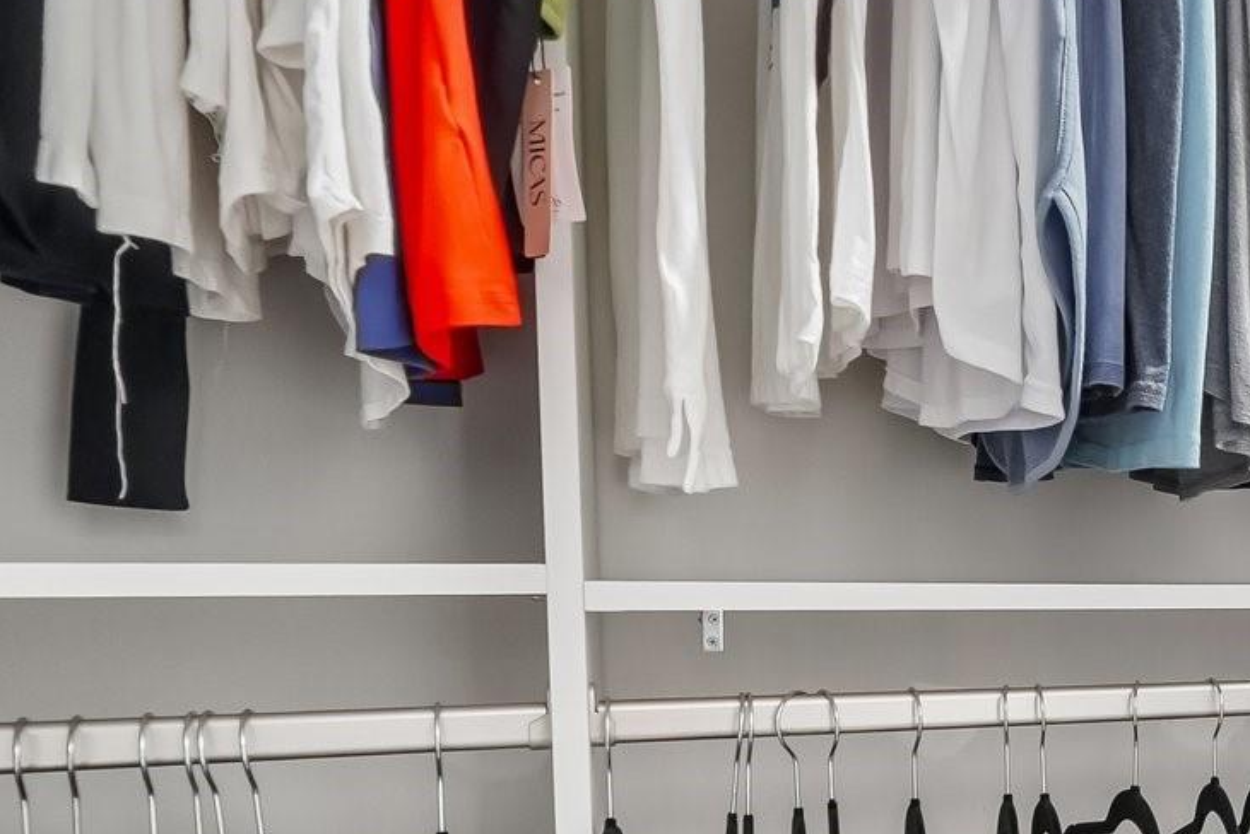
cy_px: 541
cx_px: 1667
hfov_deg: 32.9
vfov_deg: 31.7
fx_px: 1459
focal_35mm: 42
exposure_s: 1/1.43
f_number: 8
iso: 400
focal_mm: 10
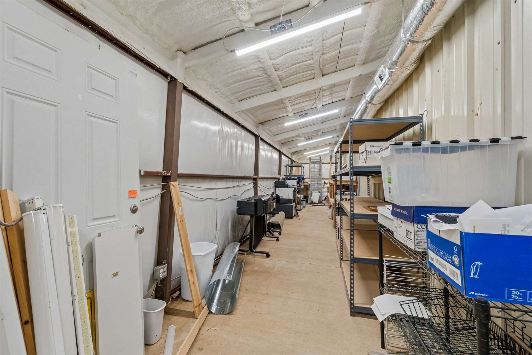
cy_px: 178
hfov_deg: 100.4
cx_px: 266
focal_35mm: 15
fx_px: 222
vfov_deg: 77.3
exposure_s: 1/40
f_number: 6.3
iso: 200
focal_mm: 10
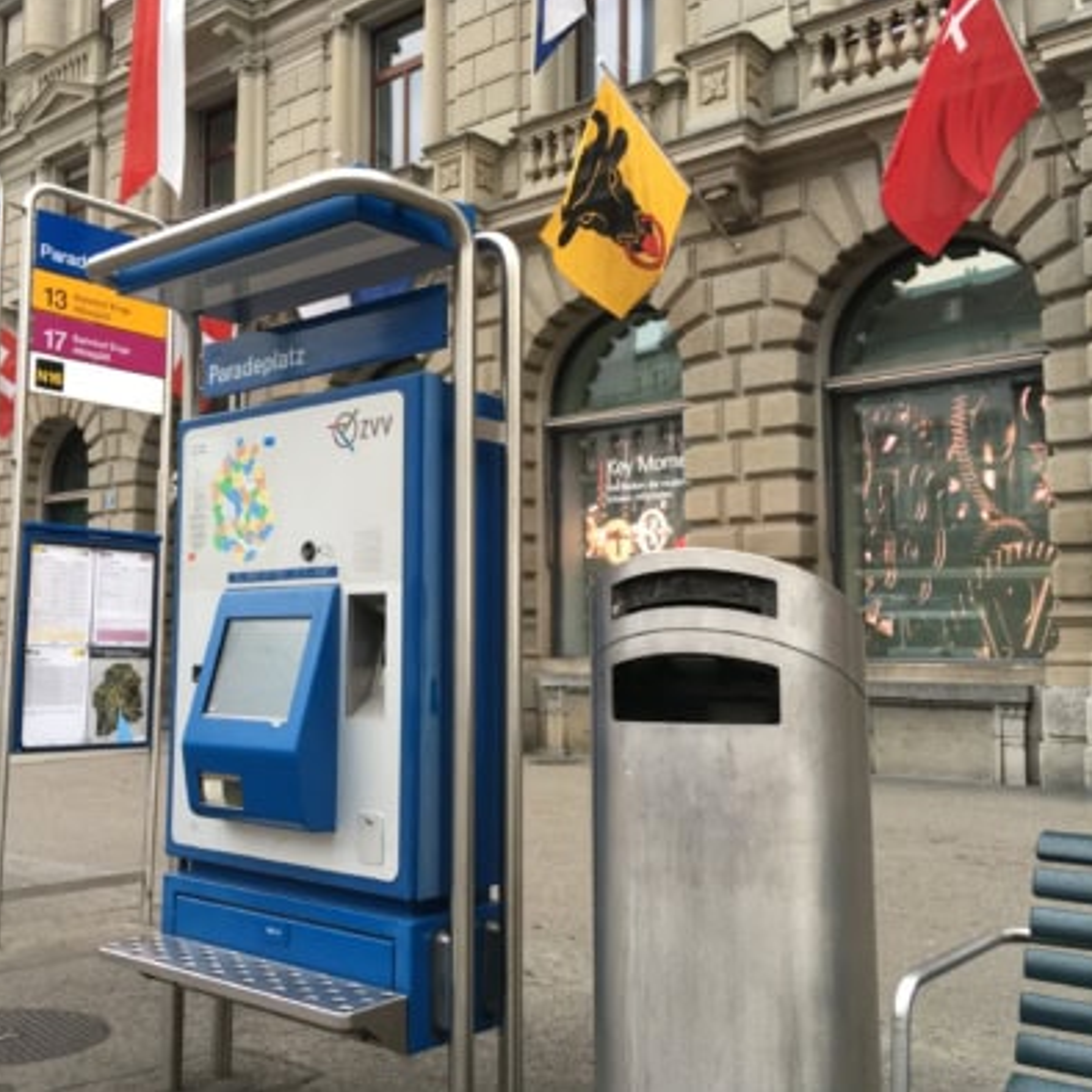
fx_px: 1249
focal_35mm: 35
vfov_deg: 47.2
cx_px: 459
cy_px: 538
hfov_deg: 47.0
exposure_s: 1/100
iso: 40
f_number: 2.2
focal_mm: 4.2
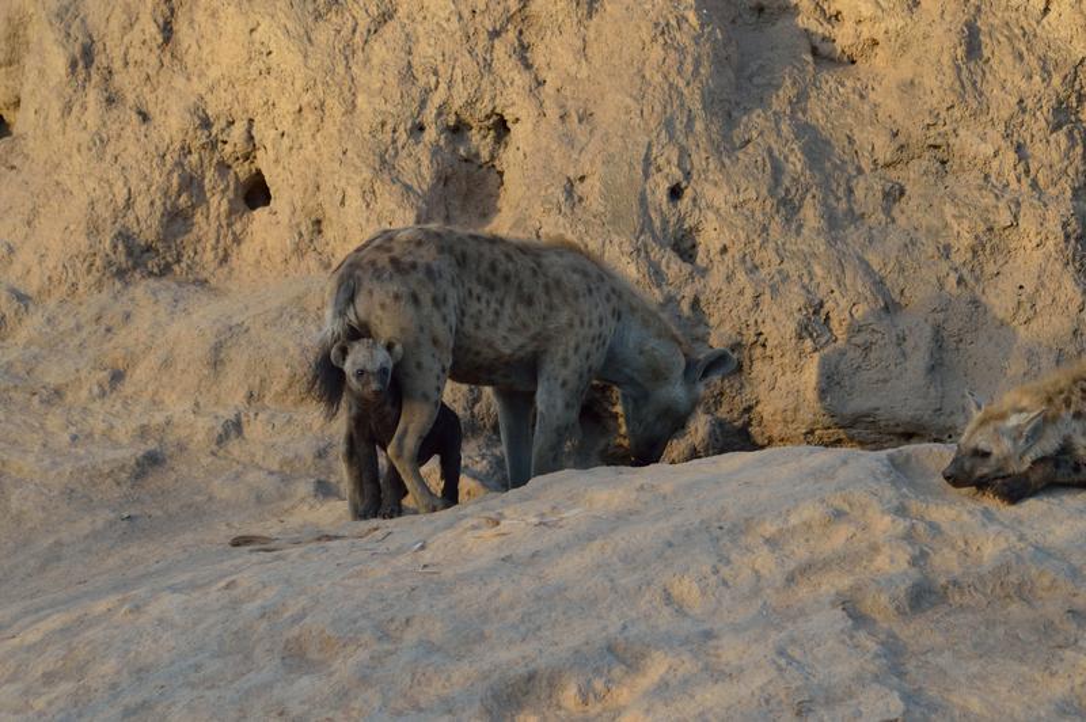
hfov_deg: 12.5
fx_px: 4973
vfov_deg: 8.3
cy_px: 361
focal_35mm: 165
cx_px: 543
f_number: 5.6
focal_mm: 110
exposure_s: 1/500
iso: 400
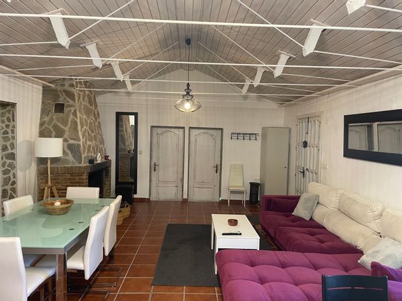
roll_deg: -1.7
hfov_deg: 67.3
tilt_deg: -3.4
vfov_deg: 53.1
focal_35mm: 26
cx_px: 201
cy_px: 150
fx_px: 302
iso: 125
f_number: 1.6
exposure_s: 1/50
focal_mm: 4.2
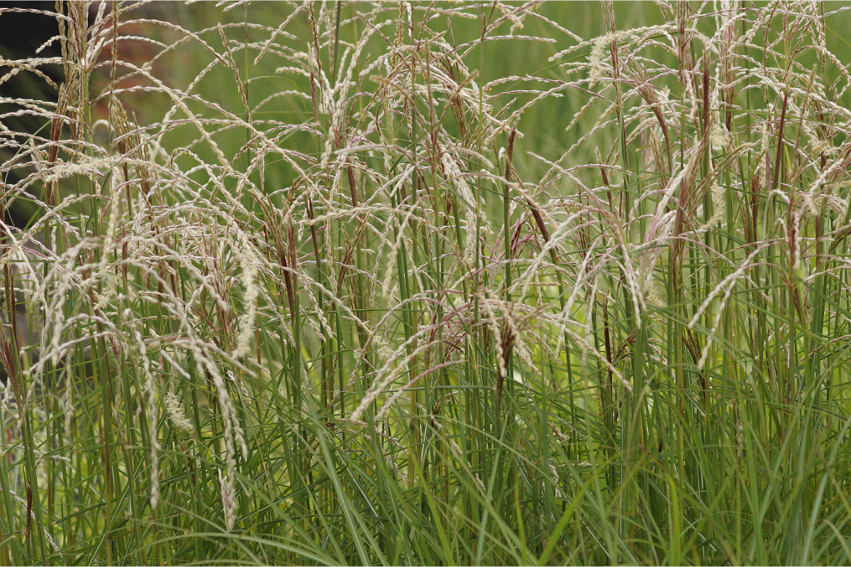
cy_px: 284
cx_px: 426
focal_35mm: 150
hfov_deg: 13.7
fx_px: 3546
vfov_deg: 9.1
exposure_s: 1/160
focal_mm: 100
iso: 320
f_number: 4.5
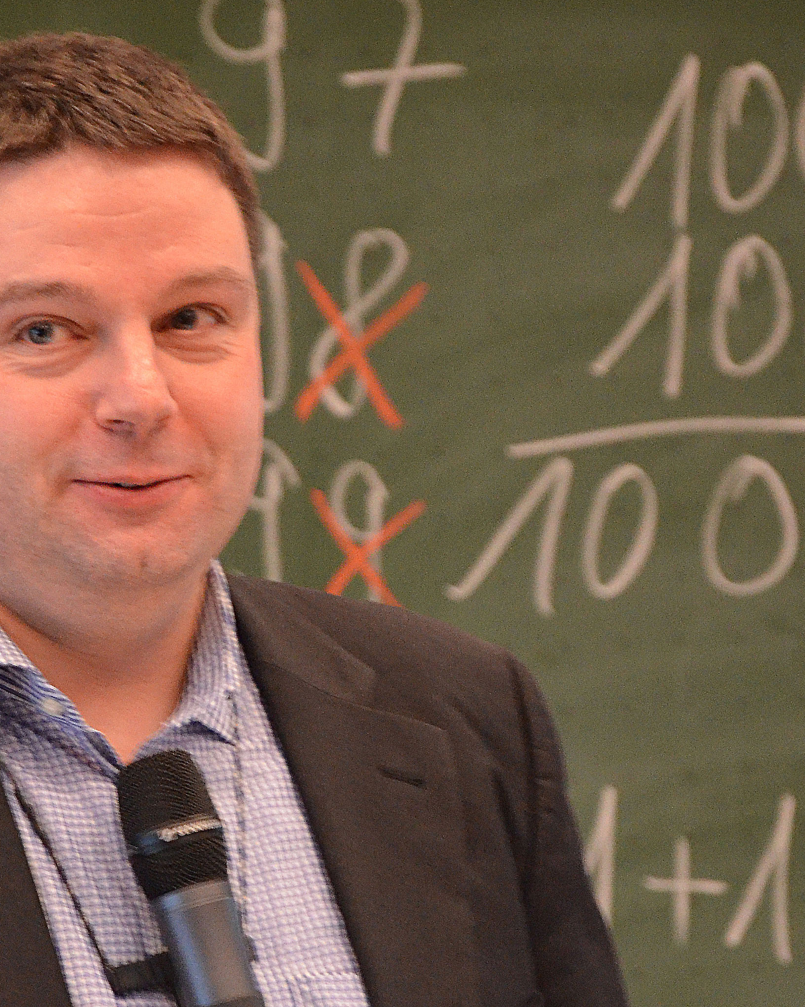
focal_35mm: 349
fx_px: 10398
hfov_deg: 4.4
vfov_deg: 5.5
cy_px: 698
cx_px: 94
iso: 2500
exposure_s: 1/25
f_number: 5.6
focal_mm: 105
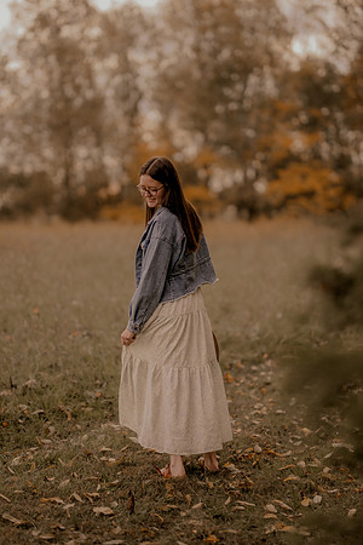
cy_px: 272
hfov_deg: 16.1
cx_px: 182
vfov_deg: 23.9
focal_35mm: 85
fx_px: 1286
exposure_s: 1/2000
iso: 200
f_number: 1.4
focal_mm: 85
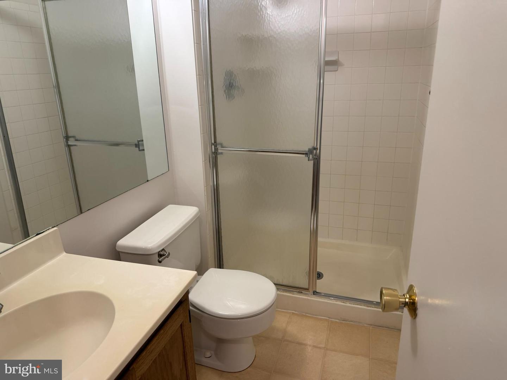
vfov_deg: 56.8
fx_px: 352
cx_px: 254
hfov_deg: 71.6
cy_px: 190
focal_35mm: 24
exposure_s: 1/60
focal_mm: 6.76
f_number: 1.78
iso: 160
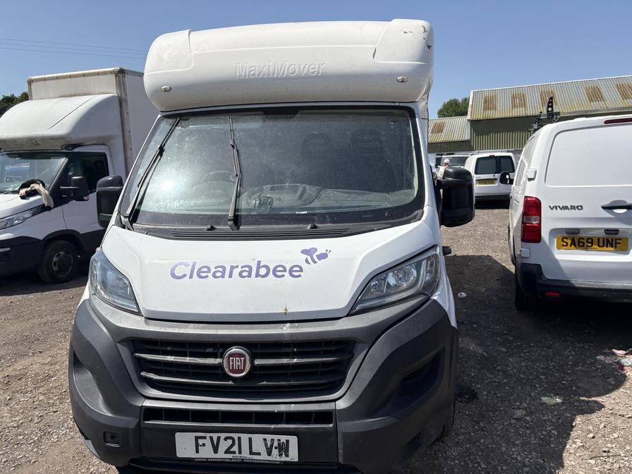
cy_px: 237
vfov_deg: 53.1
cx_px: 316
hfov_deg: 67.3
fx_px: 475
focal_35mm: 26
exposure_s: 1/4608
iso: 50
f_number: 1.6
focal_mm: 5.96
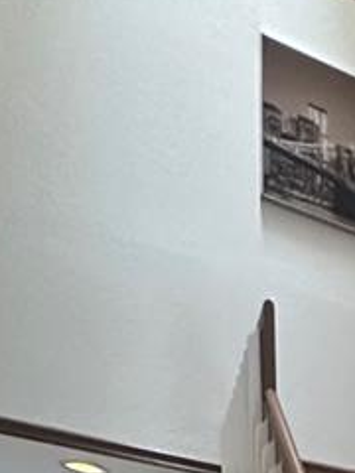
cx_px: 742
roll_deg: -3.4
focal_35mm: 70
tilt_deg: -8.7
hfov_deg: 15.8
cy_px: 966
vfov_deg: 18.0
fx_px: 957
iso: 400
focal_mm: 2.22
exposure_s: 1/60
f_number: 2.2
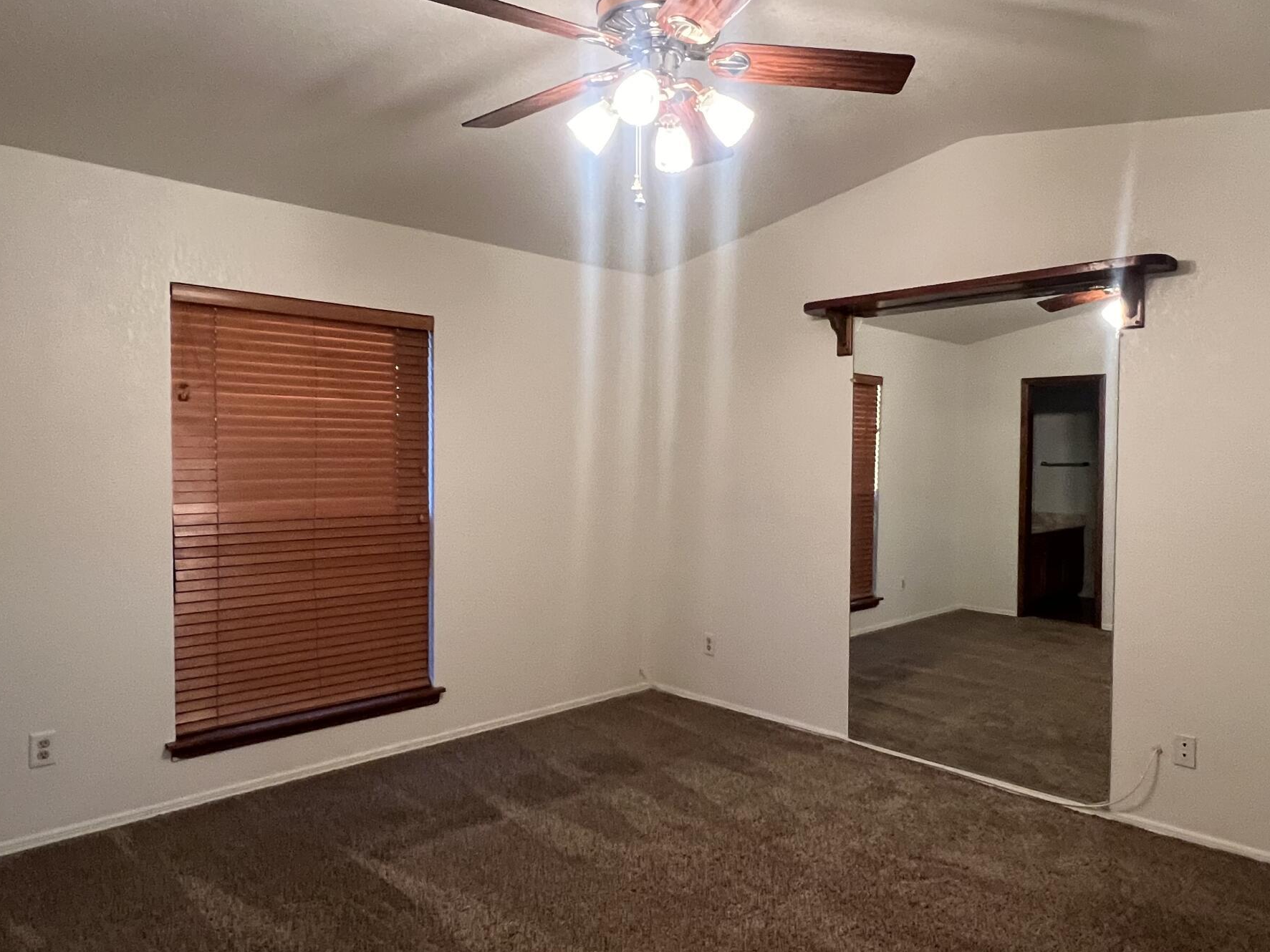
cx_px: 733
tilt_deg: -1.7
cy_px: 482
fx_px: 807
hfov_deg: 75.9
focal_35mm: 22
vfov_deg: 61.1
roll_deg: -0.5
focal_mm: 1.57
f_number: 1.8
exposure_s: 1/60
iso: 500
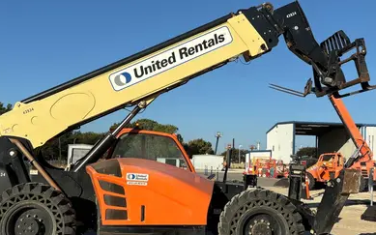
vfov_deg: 32.7
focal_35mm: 39
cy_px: 138
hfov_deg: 50.4
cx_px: 180
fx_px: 400
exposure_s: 1/4425
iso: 50
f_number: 1.6
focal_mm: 5.96
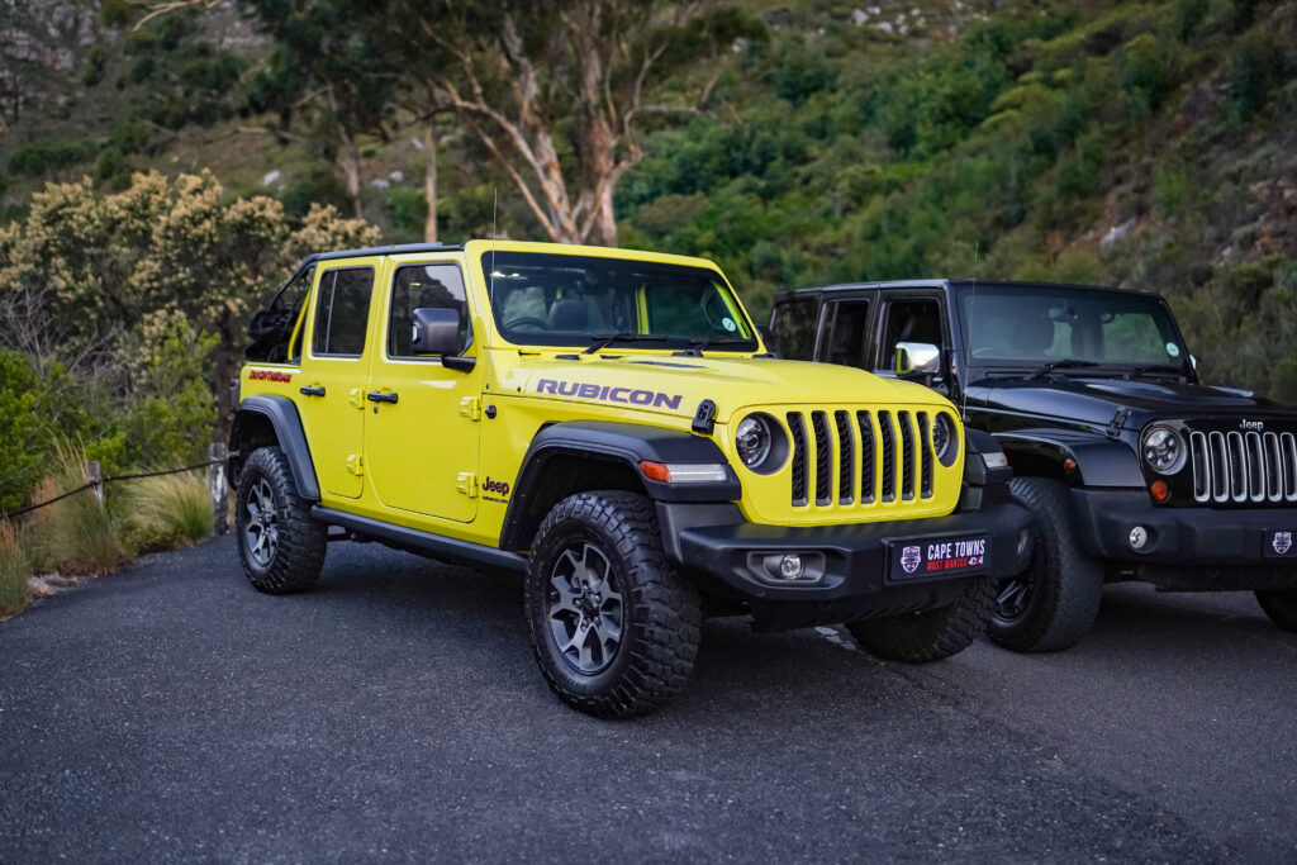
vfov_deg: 37.9
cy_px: 432
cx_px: 648
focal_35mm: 35
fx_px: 1261
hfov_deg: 54.4
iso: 1000
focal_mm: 35
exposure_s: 1/100
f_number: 1.6
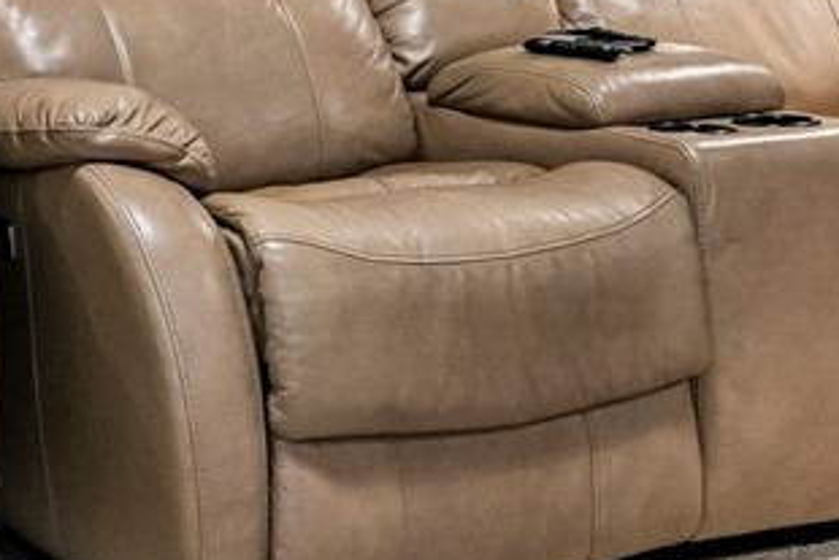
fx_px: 3101
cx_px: -195
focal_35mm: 133
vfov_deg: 9.8
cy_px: -411
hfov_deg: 14.8
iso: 400
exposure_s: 1/3.33
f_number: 8
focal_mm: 19
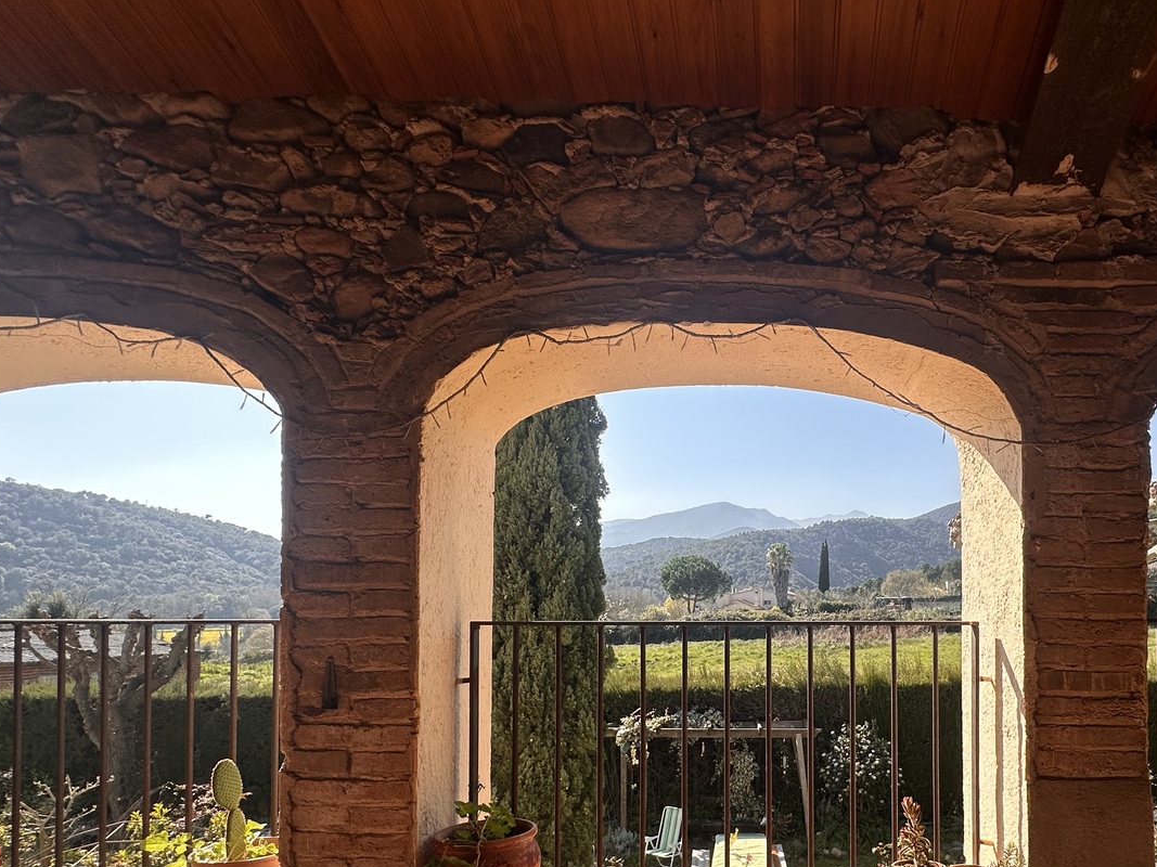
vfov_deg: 61.5
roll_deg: -0.3
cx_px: 764
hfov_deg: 76.7
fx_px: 702
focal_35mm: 21
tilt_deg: +1.7
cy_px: 595
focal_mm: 2.22
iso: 40
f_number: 2.2
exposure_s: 1/1072
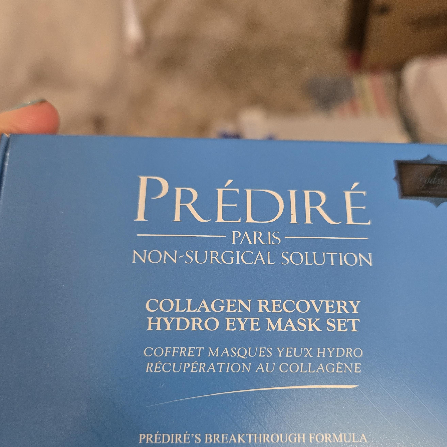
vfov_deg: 52.1
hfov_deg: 52.5
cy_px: 270
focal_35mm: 31
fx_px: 453
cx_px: 242
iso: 640
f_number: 1.8
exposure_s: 1/60
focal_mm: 5.4
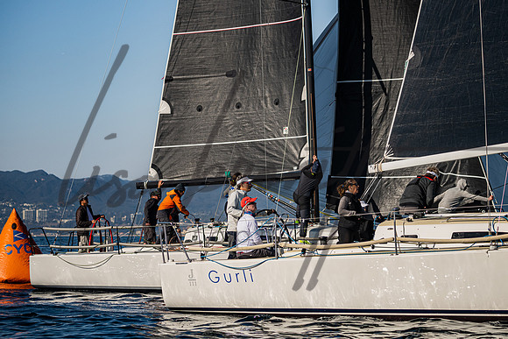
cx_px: 285
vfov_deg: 10.8
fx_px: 1792
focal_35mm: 127
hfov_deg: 16.1
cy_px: 157
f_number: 4.5
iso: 400
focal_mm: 110
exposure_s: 1/6400
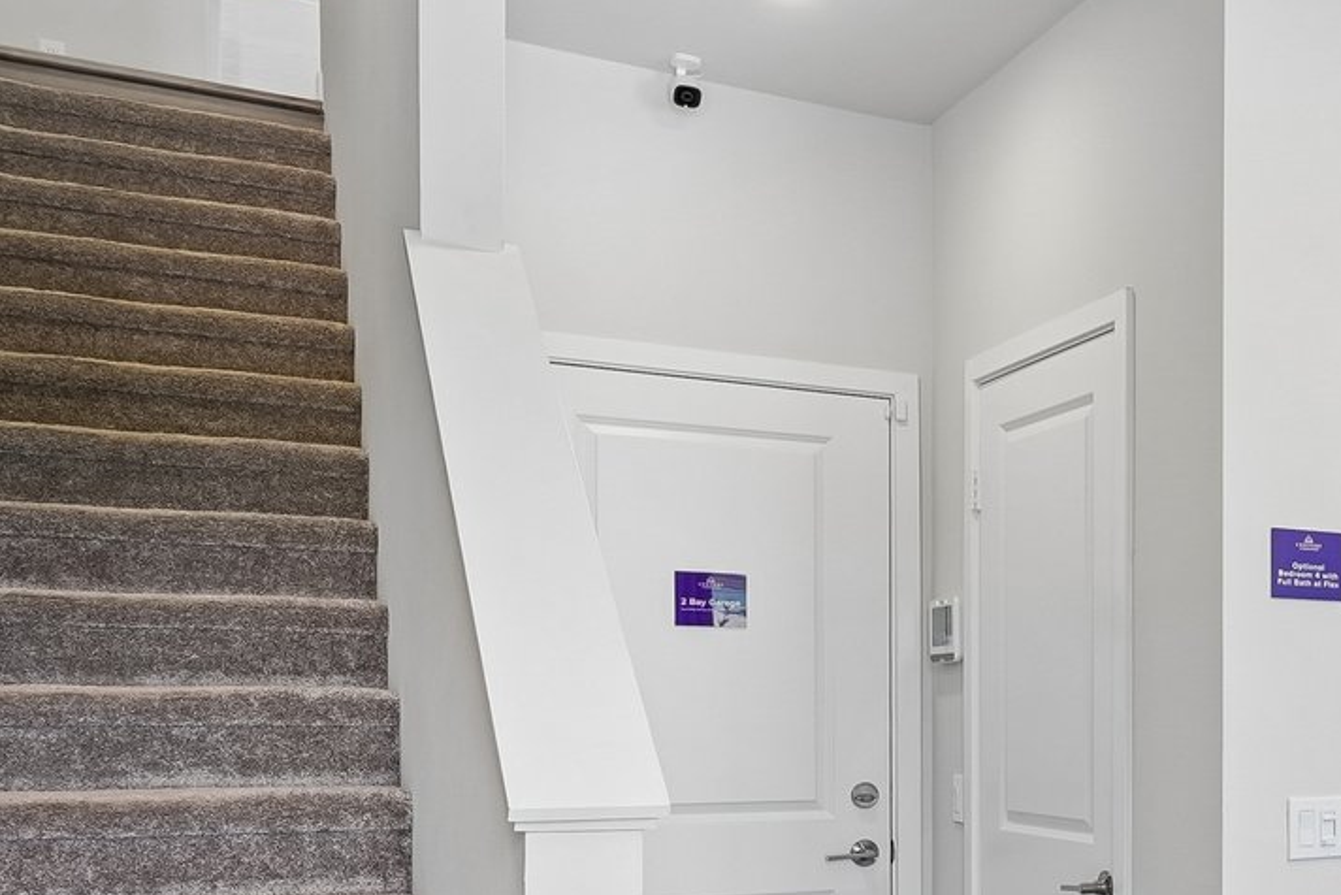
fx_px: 1714
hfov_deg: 34.1
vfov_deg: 28.3
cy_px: 787
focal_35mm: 46
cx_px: 1625
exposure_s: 1/13
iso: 400
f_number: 8
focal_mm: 16
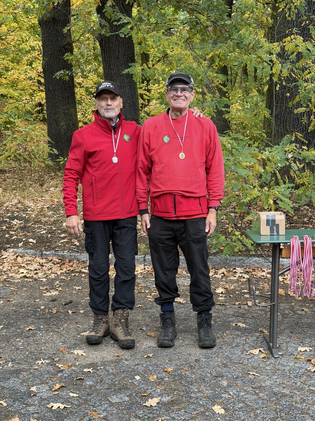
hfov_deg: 30.3
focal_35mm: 48
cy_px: 210
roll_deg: -0.8
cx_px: 158
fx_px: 582
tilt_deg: -5.4
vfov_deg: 39.7
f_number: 1.78
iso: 200
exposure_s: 1/60
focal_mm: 6.76
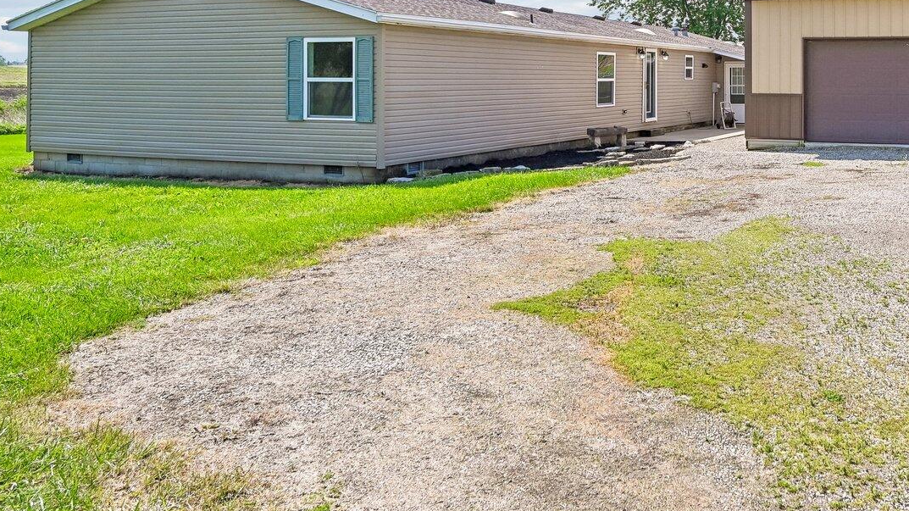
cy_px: 78
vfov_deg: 31.6
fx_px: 868
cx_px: 692
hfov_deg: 52.6
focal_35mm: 36
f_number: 4
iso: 400
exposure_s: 1/4000
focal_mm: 18
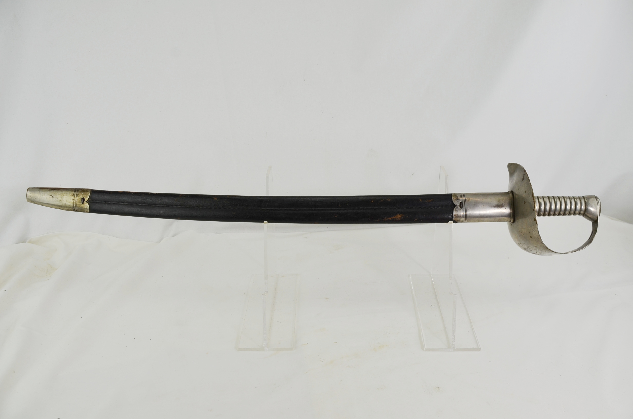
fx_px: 474
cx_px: 316
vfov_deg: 47.7
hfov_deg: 67.5
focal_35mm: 27
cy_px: 210
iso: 200
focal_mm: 18
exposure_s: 1/125
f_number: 5.6
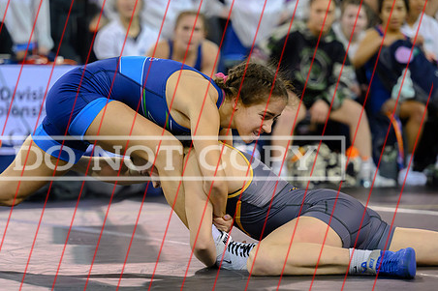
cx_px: 166
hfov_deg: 10.4
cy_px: 176
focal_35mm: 198
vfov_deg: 6.9
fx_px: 2408
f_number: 2.8
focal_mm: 135
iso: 4500
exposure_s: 1/800
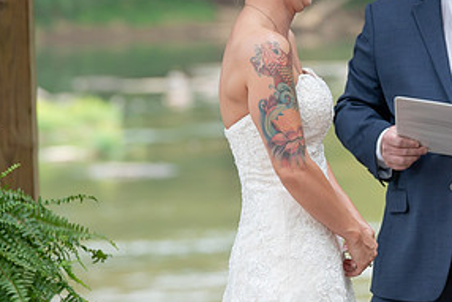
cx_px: 374
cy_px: 72
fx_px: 4145
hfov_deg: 6.2
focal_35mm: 330
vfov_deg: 4.2
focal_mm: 146
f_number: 4
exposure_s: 1/200
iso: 320
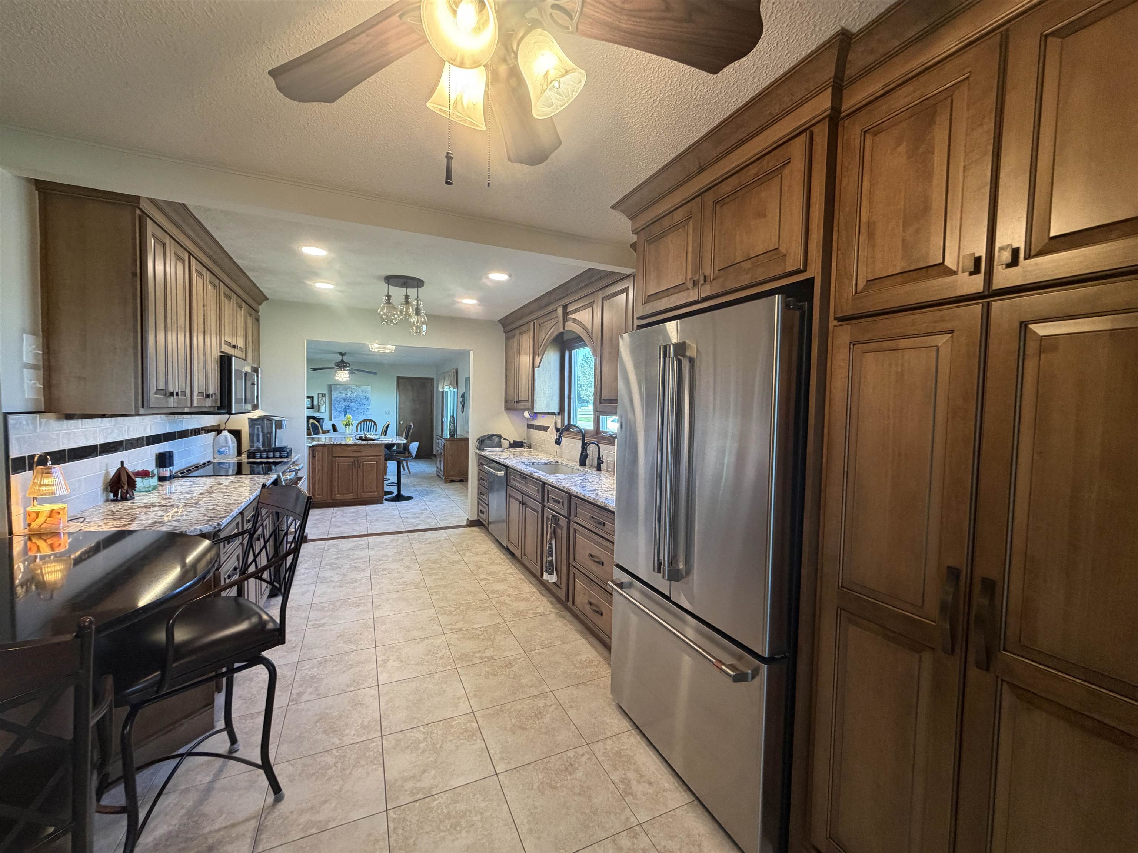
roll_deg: -0.9
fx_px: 460
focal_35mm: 14
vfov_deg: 85.7
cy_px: 426
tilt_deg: -2.2
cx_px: 569
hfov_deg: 102.1
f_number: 2.2
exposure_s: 1/60
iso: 320
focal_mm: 2.22
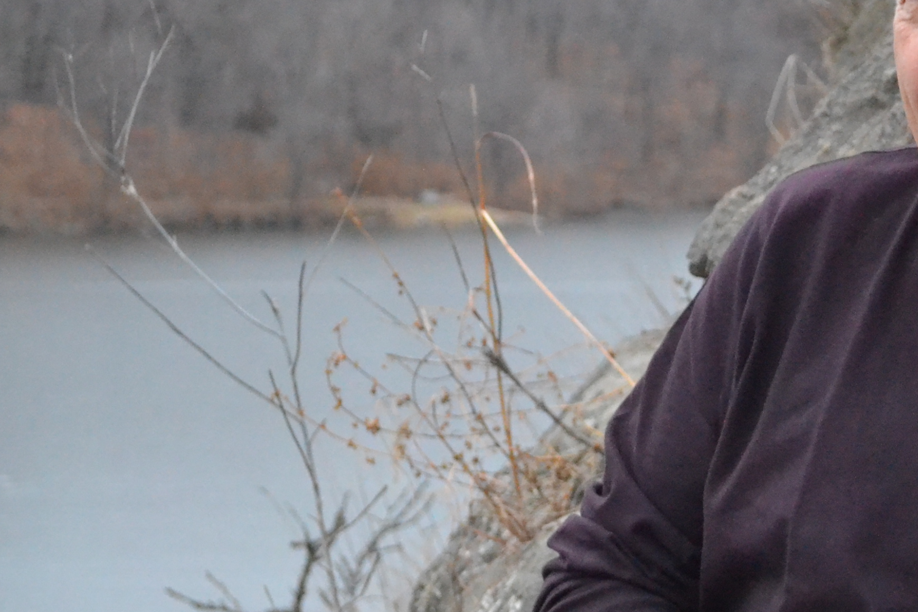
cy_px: 287
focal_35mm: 159
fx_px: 4054
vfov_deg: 8.6
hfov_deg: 12.8
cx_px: 854
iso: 3200
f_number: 5.3
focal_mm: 40
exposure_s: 1/100
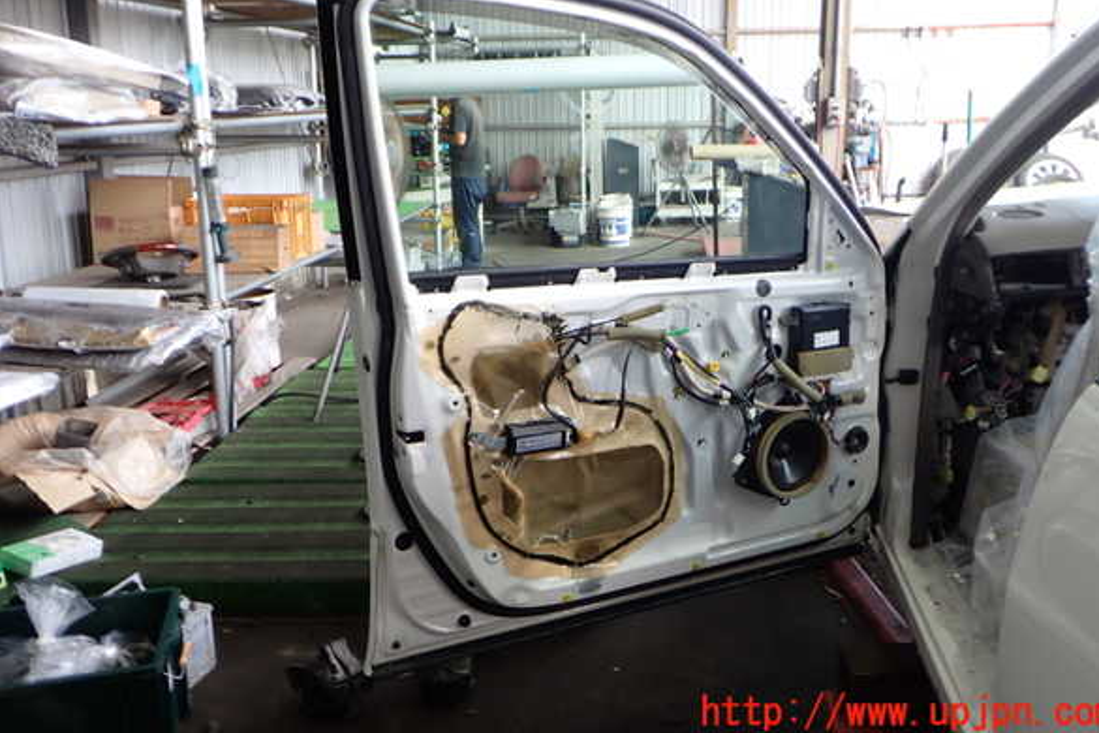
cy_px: 314
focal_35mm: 32
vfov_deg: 41.0
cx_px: 562
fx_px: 977
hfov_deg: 58.7
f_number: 2.3
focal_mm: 5.4
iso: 160
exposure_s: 1/125
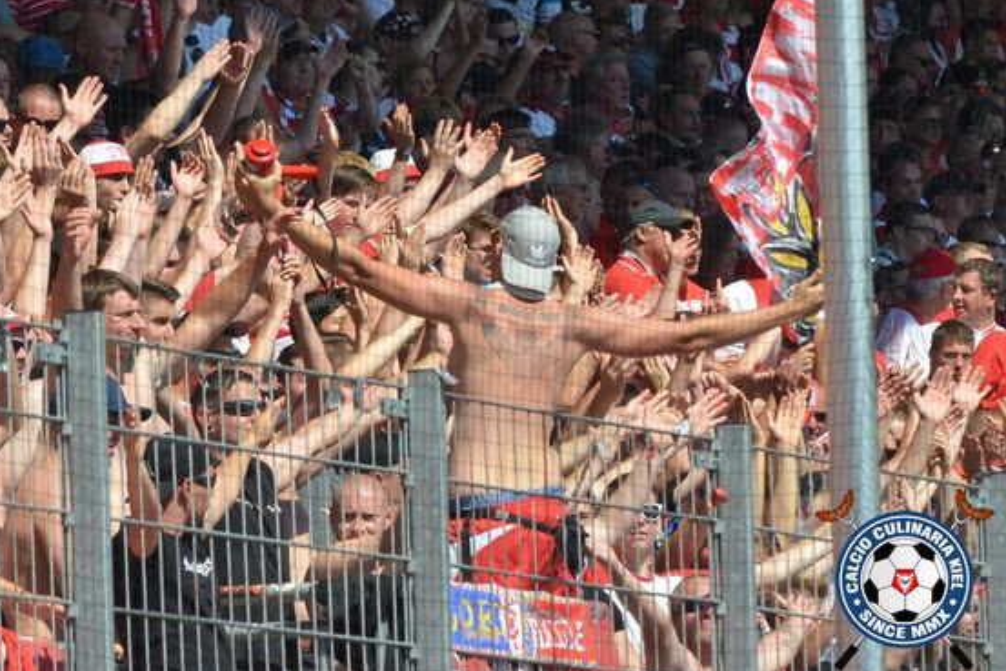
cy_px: 340
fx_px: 5618
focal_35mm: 201
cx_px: 508
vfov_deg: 6.8
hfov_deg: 10.2
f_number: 6.3
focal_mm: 130
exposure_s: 1/1600
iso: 400
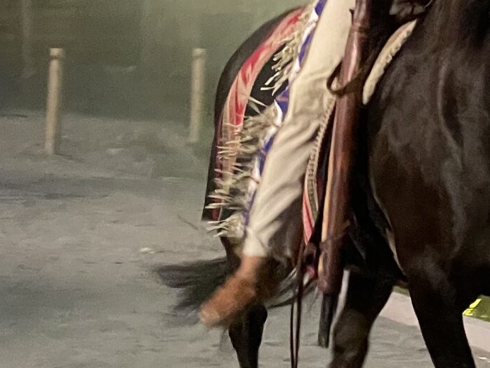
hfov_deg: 9.8
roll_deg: +1.8
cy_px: -87
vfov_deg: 7.7
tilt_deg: +2.1
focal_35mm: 192
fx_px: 2718
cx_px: 834
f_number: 2
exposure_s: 1/50
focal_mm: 6
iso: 500
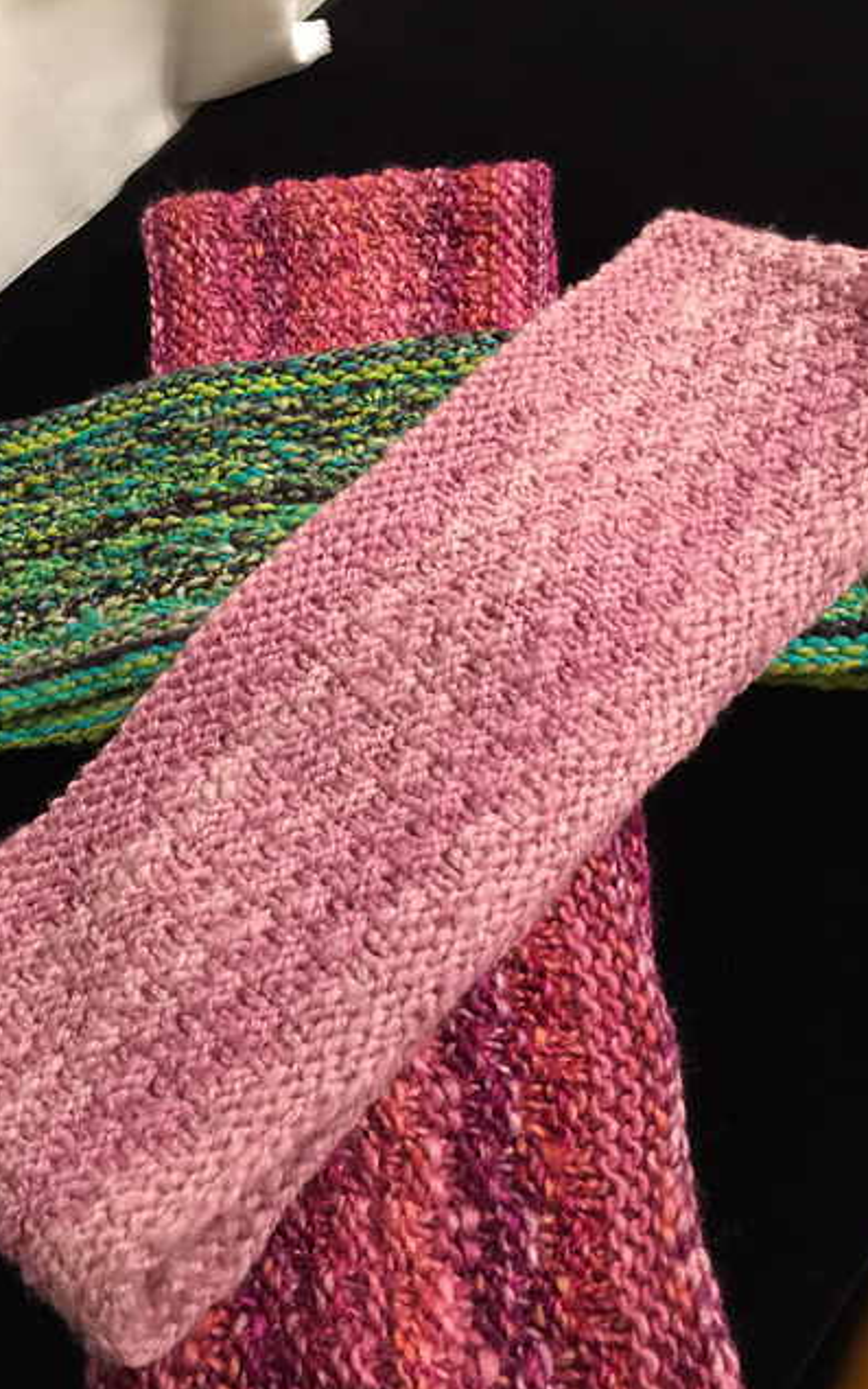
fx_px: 1173
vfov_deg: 61.2
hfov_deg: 40.5
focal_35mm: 31
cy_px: 693
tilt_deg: -62.2
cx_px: 370
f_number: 2.2
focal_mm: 4.15
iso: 125
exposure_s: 1/10
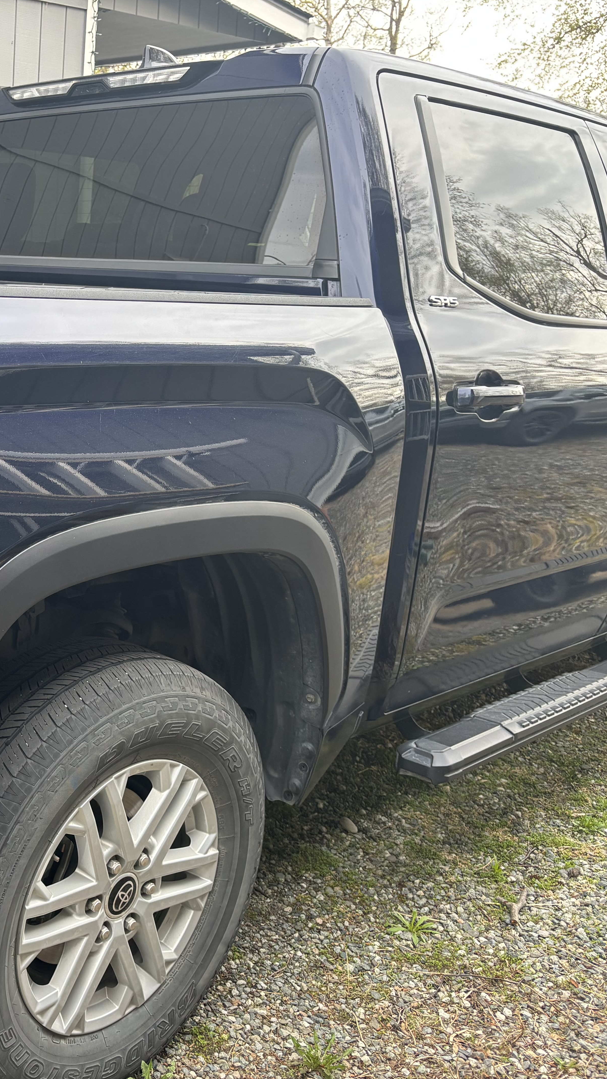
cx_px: -40
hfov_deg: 28.6
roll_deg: -2.0
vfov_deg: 52.8
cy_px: 540
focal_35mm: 38
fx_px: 1087
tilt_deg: -15.6
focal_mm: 5.96
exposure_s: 1/121
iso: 125
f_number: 1.6
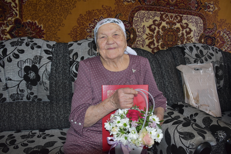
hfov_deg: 67.4
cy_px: 77
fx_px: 173
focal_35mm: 27
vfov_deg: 47.9
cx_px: 116
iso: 1100
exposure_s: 1/125
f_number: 3.5
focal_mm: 18
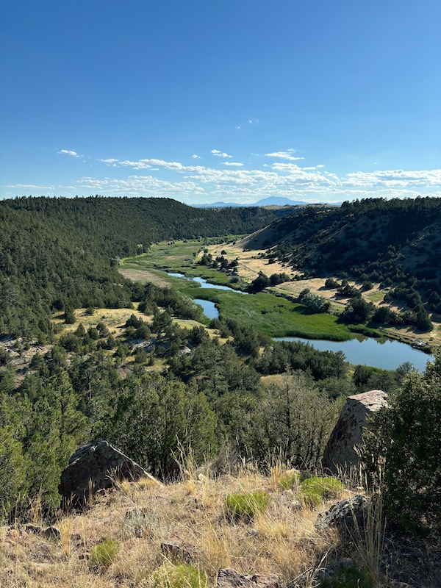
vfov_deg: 67.3
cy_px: 294
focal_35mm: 26
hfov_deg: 53.1
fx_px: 442
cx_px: 220
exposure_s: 1/3650
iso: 50
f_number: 1.6
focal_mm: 5.96
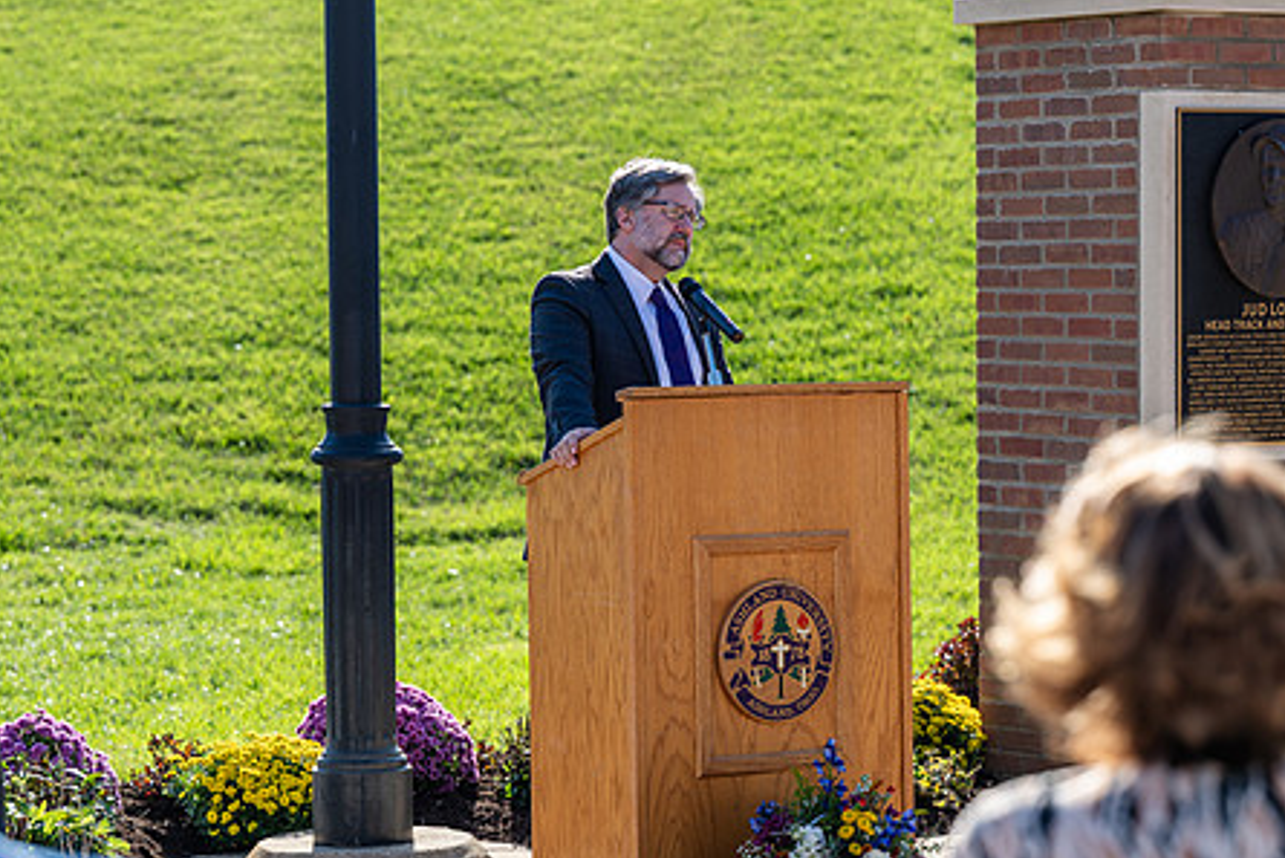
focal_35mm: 120
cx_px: 644
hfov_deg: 17.1
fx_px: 4284
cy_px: 435
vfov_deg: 11.4
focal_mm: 92
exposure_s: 1/320
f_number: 3.5
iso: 80
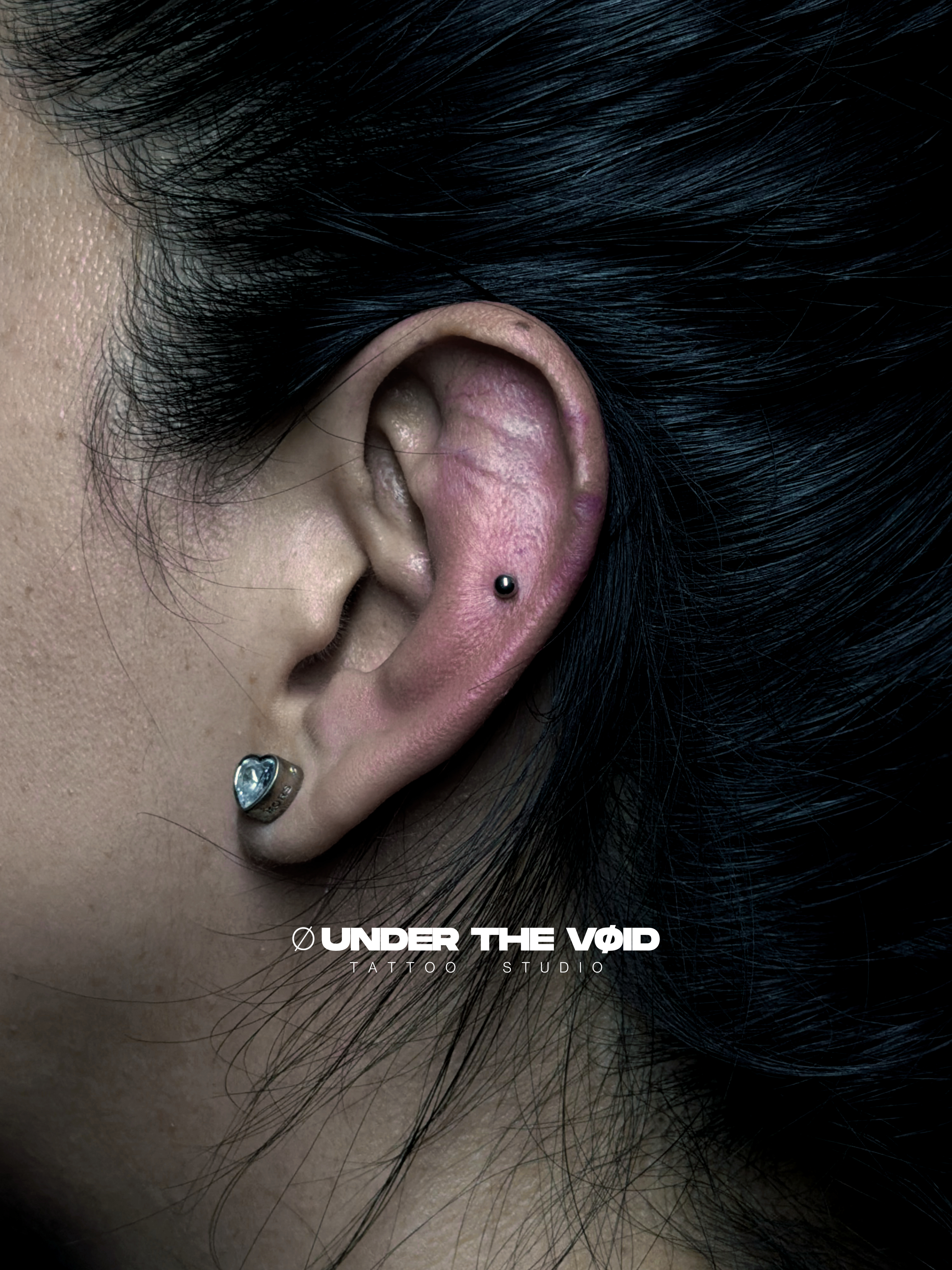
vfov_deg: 71.6
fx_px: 880
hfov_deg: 56.8
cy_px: 635
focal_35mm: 24
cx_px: 476
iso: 100
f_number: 1.8
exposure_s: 1/120
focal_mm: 6.8
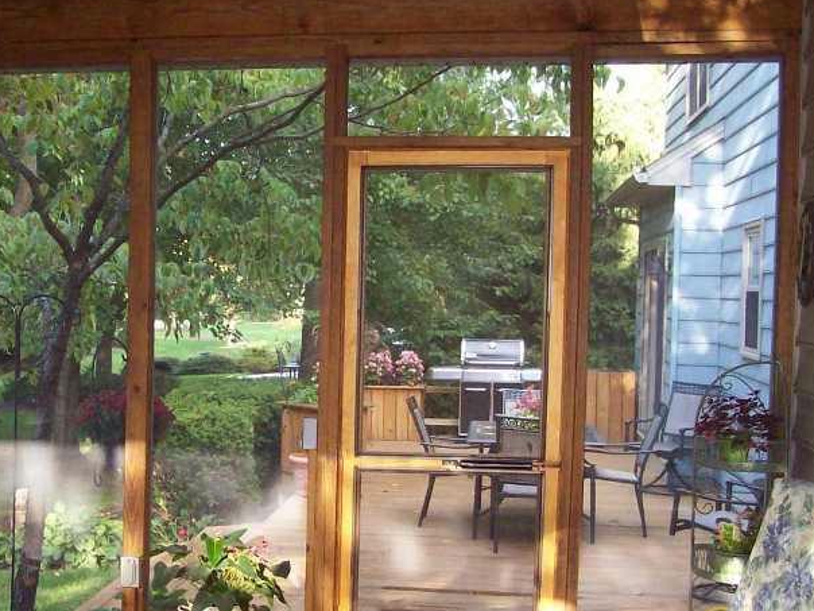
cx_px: 187
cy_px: 374
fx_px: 1434
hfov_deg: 31.0
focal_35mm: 61
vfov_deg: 24.0
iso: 140
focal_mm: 6
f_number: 2.7
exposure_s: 1/74.4
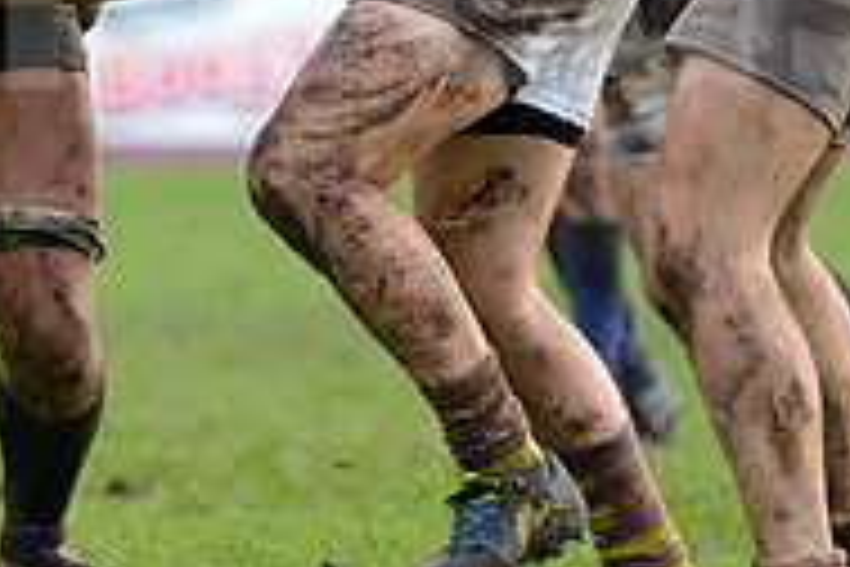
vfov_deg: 2.0
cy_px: -65
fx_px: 15960
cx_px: -189
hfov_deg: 3.0
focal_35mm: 676
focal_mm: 220
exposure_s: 1/640
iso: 1000
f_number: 4
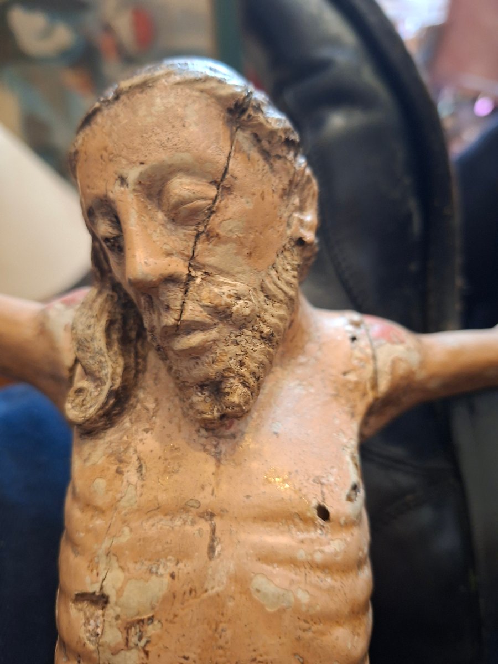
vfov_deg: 73.9
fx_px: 441
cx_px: 249
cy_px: 332
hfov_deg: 58.9
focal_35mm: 23
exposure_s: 1/25
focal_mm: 5.54
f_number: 1.8
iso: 640
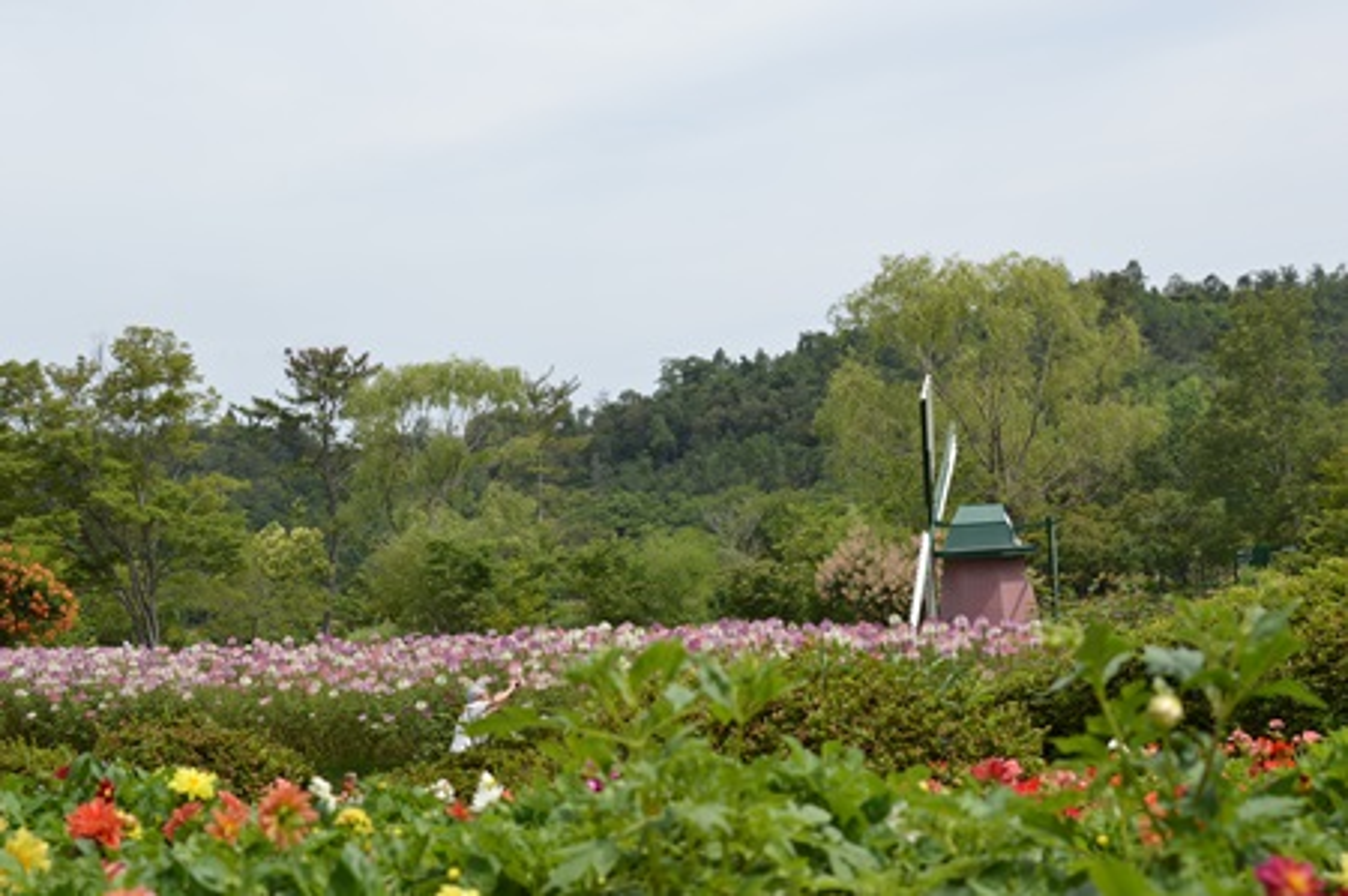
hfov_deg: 37.9
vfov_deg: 25.7
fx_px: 1964
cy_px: 448
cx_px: 674
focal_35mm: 52
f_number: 5.6
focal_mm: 35
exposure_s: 1/500
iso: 100
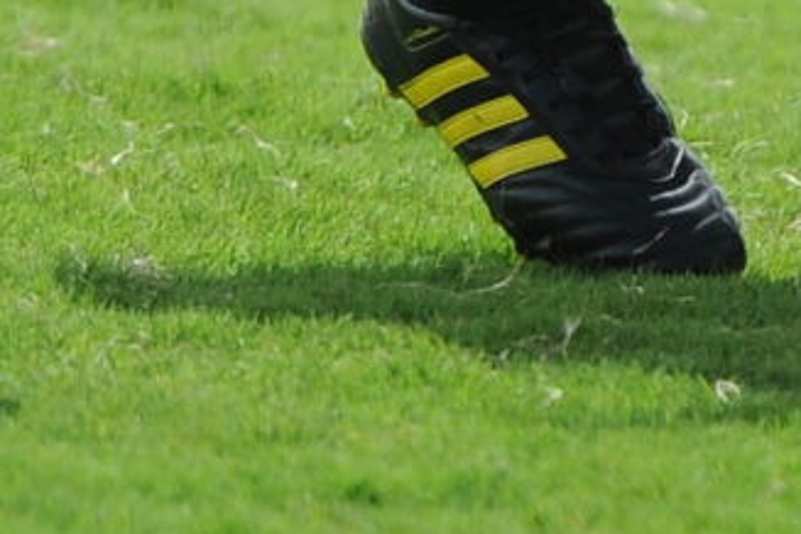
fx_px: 48768
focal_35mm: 2192
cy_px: -1211
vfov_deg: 0.6
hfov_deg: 0.9
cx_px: 901
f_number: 4
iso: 400
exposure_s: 1/2000
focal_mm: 280
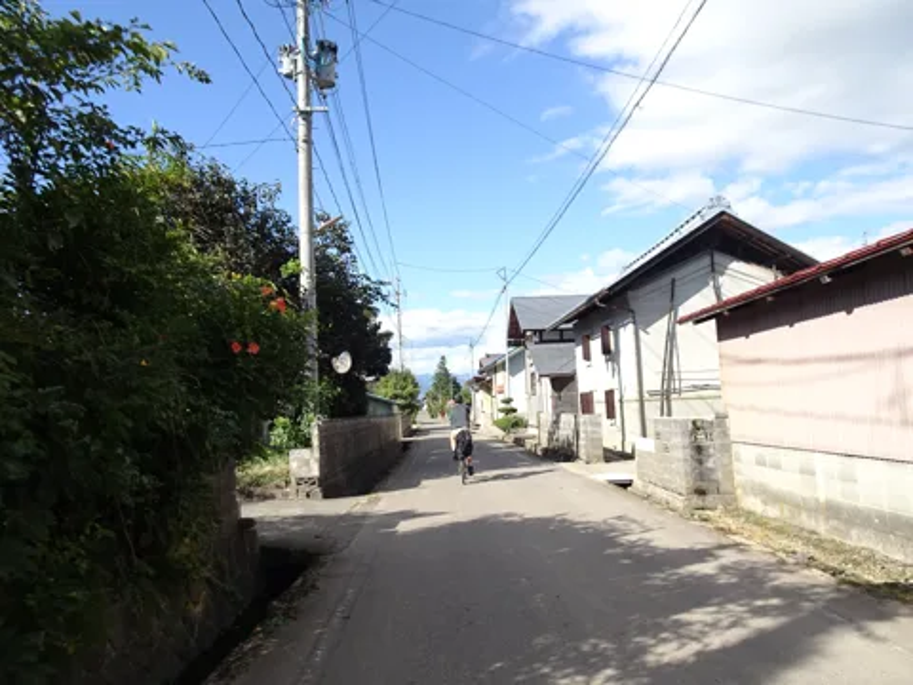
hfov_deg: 71.6
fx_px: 633
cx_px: 456
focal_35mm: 24
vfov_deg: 56.8
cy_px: 342
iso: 80
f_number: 3.5
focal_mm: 4.1
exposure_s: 1/400
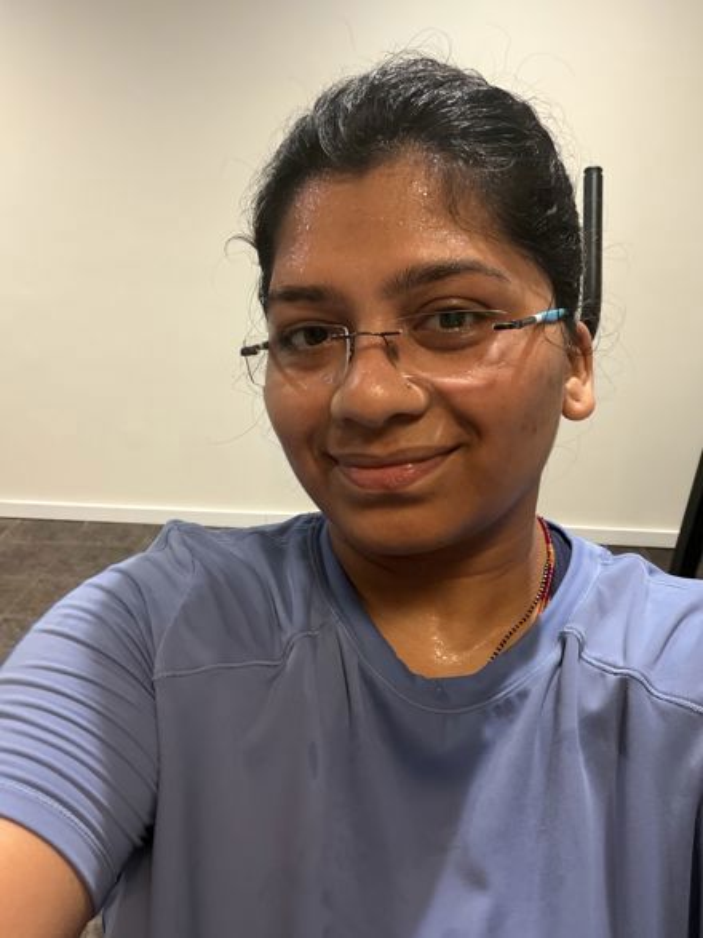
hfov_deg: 46.8
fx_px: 813
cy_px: 469
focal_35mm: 30
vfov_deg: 60.0
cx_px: 352
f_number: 1.9
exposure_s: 1/30
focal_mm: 2.71
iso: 500
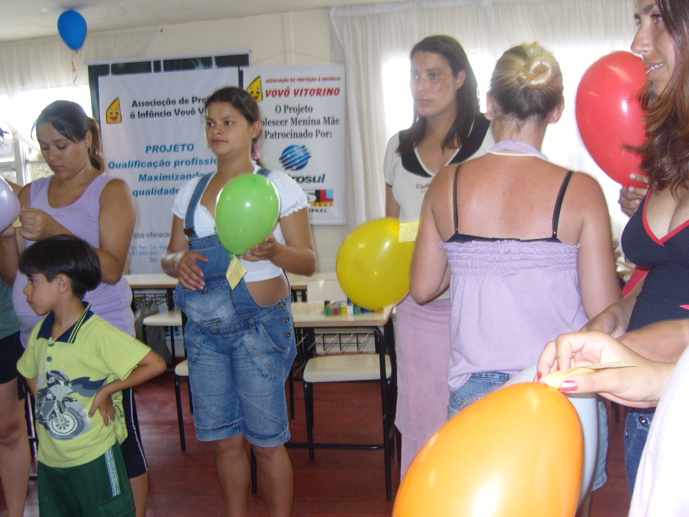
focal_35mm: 35
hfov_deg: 52.6
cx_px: 344
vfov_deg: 40.7
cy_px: 258
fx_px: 697
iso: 100
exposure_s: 1/30
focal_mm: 7.4
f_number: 2.8
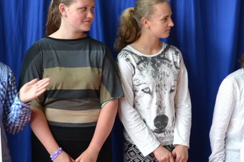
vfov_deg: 12.4
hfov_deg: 18.5
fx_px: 745
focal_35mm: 110
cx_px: 172
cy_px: 99
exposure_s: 1/50
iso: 400
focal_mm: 28
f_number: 4
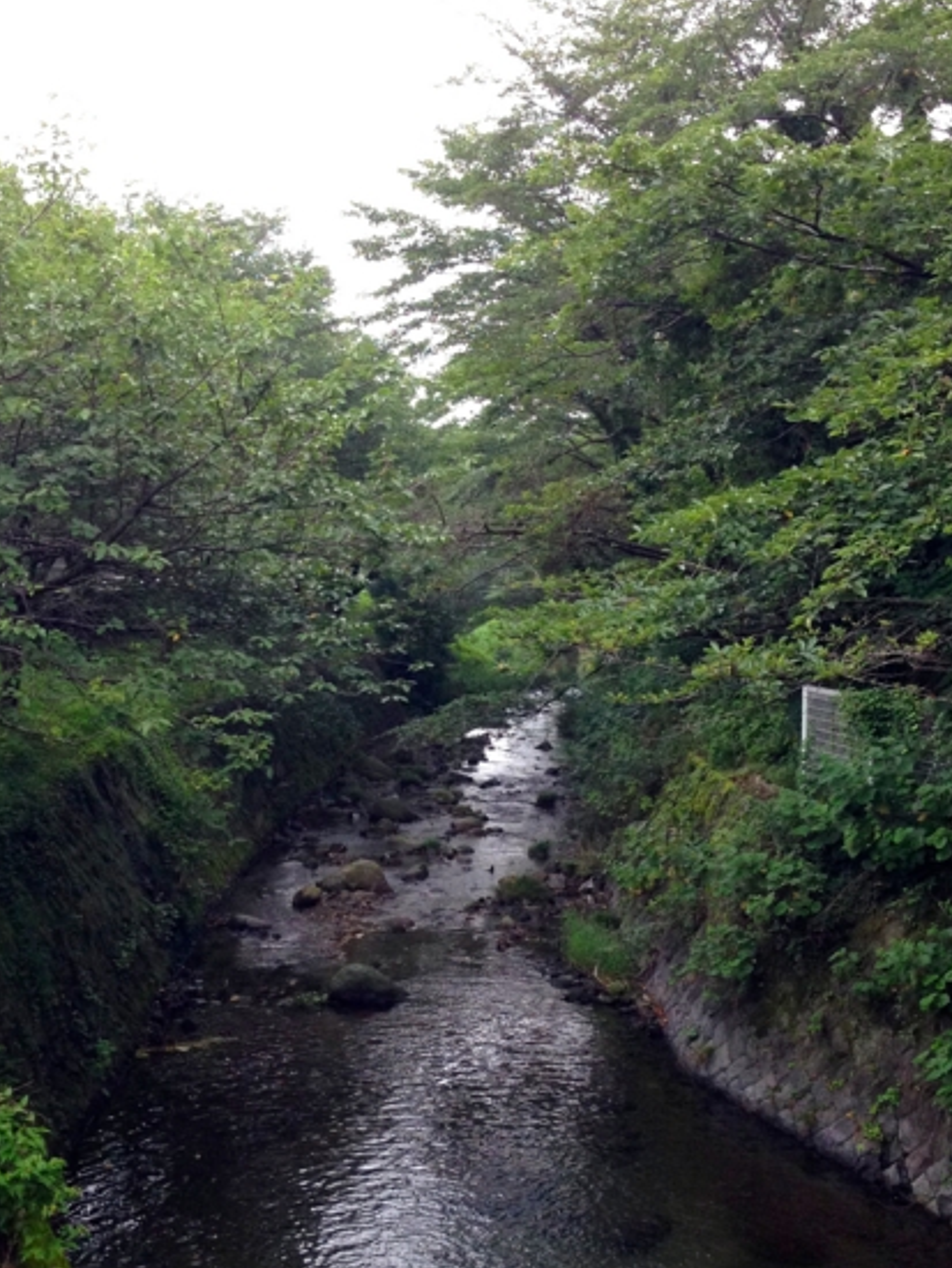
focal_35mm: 48
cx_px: 443
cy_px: 703
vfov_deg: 39.6
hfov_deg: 30.3
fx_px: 1759
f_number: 2.4
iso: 100
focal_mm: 4.12
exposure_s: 1/120
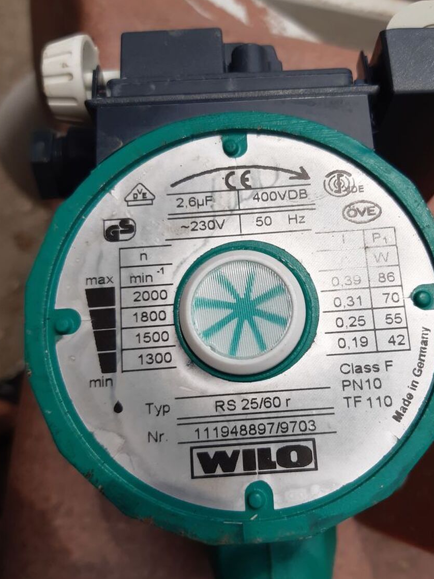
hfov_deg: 45.3
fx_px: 518
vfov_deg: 58.3
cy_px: 292
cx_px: 251
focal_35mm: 31
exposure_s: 1/1567
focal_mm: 3.92
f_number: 1.7
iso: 40
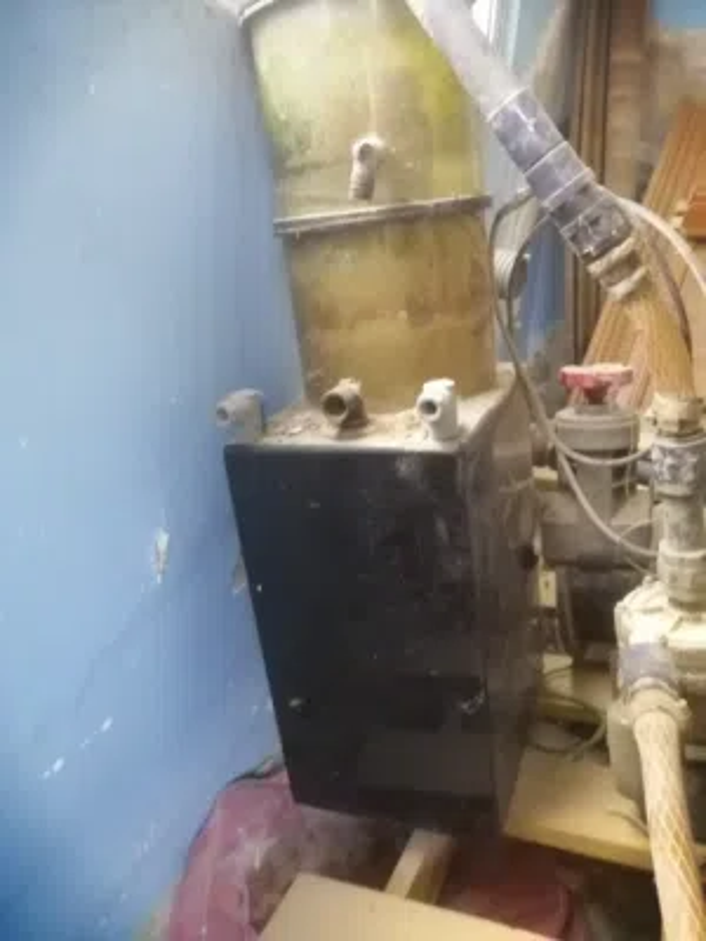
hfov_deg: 53.1
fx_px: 707
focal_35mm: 26
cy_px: 470
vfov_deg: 67.3
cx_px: 353
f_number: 1.8
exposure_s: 1/16.7
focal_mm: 3.96
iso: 800
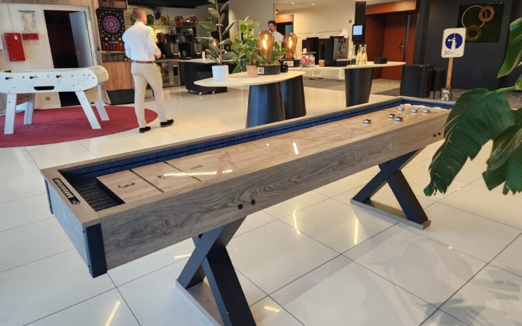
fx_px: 356
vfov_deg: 49.3
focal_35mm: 25
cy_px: 157
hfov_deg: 72.6
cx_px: 260
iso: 200
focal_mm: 5.4
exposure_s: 1/100
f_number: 1.8
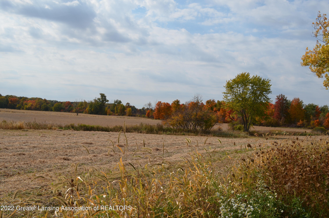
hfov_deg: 49.6
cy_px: 109
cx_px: 164
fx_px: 356
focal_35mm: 39
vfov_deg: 34.1
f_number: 9
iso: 100
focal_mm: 26
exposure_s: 1/320
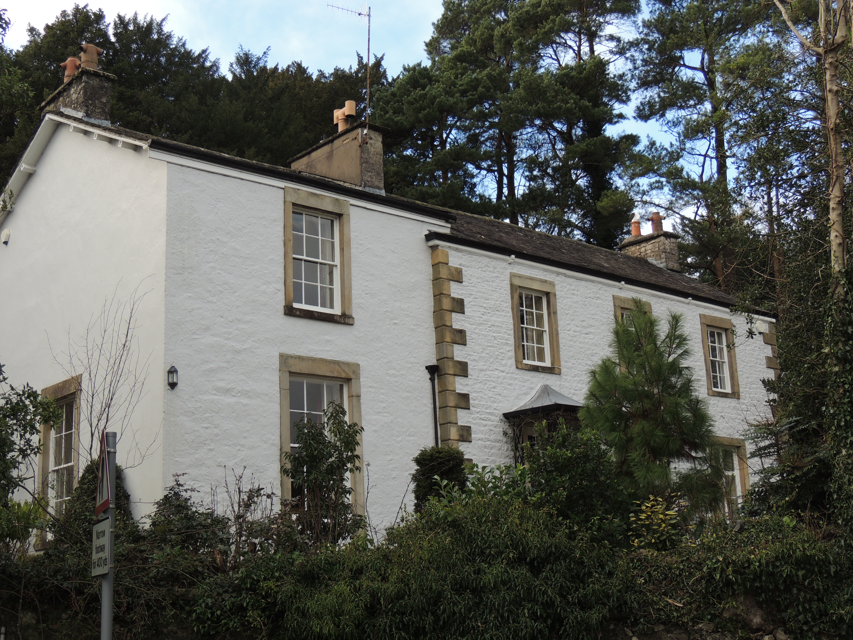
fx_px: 1158
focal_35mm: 47
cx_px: 426
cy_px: 320
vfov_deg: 30.9
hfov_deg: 40.4
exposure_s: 1/250
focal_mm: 8.3
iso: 100
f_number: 3.5
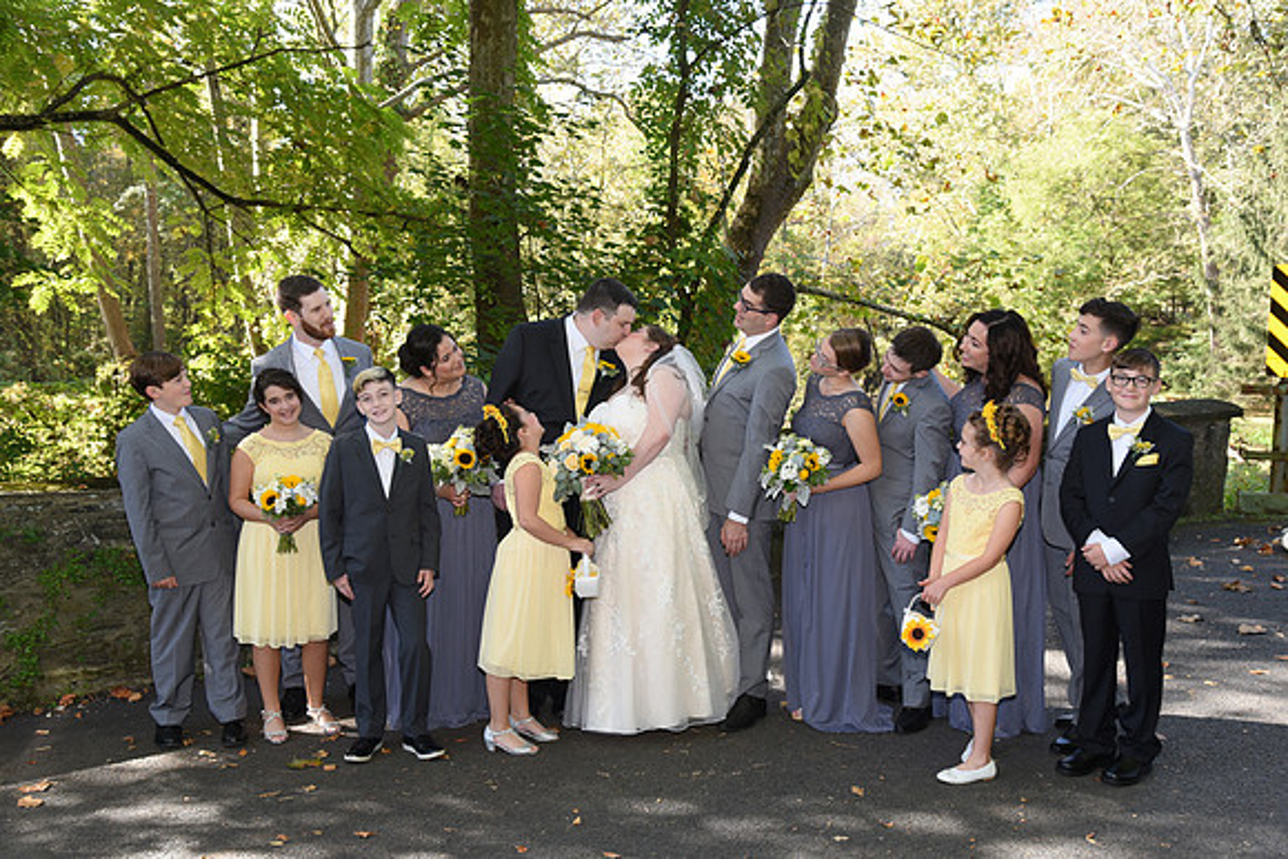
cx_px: 644
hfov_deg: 54.4
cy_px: 430
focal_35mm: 35
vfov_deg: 37.9
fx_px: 1252
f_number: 5.6
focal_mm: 35
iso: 640
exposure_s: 1/200
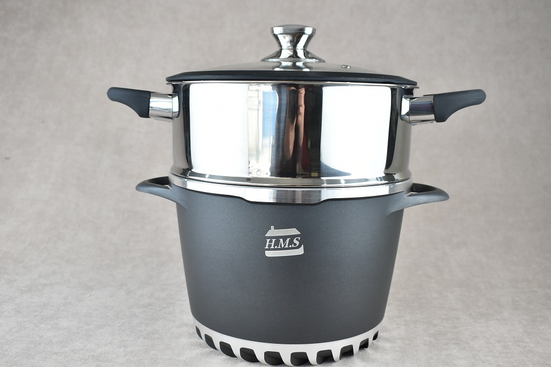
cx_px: 277
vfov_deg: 34.6
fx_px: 589
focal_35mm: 39
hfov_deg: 50.1
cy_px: 187
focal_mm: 25
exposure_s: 1/100
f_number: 5
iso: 800
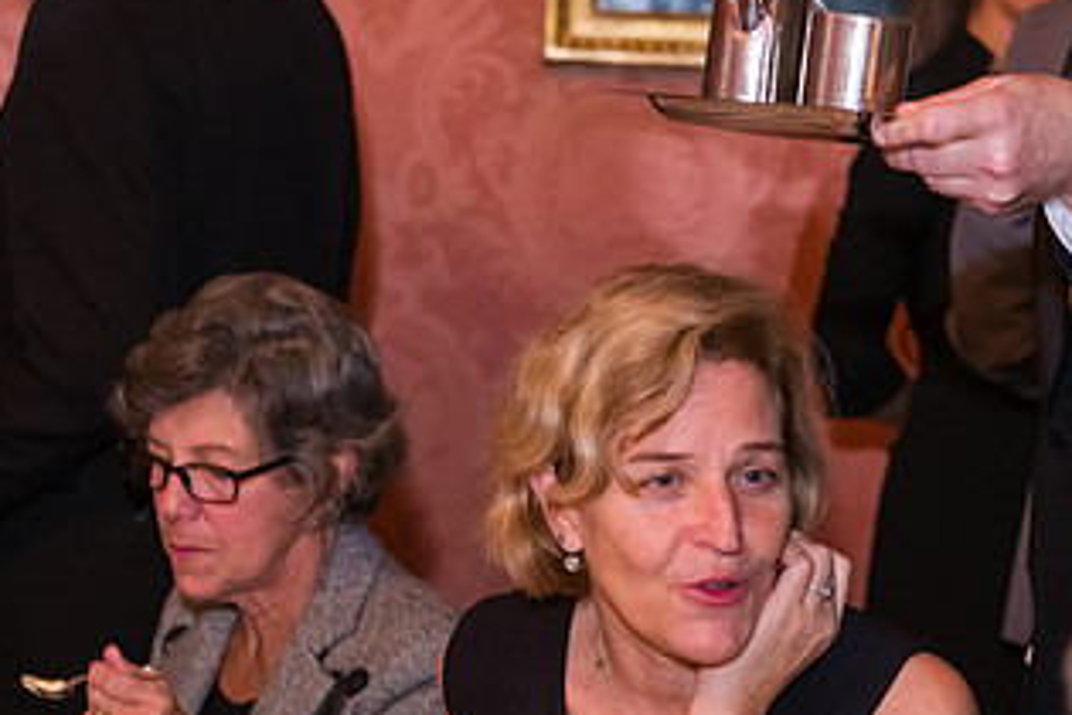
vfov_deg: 10.6
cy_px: 553
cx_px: 701
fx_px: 3841
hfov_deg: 15.9
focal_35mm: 129
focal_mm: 70
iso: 3200
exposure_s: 1/80
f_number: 5
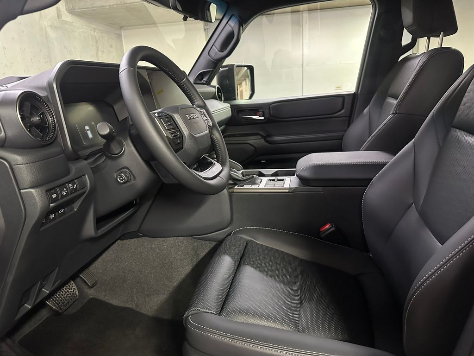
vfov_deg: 56.8
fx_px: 329
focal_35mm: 24
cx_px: 237
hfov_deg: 71.6
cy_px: 178
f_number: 1.78
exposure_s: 1/25
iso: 800
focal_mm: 6.86
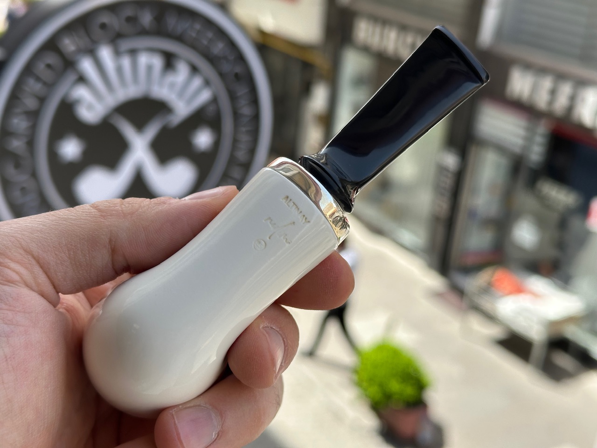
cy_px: 224
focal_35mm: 48
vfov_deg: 30.3
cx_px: 298
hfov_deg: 39.7
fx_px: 828
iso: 64
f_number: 1.78
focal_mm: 6.86
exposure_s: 1/1019
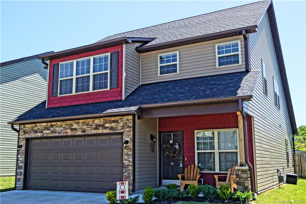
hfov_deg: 53.1
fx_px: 306
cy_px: 102
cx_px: 153
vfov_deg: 36.8
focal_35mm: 36
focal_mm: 24
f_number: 8
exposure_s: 1/200
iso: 200
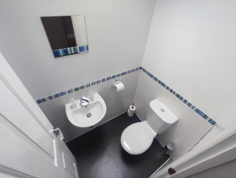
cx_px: 118
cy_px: 89
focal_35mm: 16
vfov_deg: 78.2
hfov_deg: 94.4
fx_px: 109
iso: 462
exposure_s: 1/50
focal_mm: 1.65
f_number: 2.2
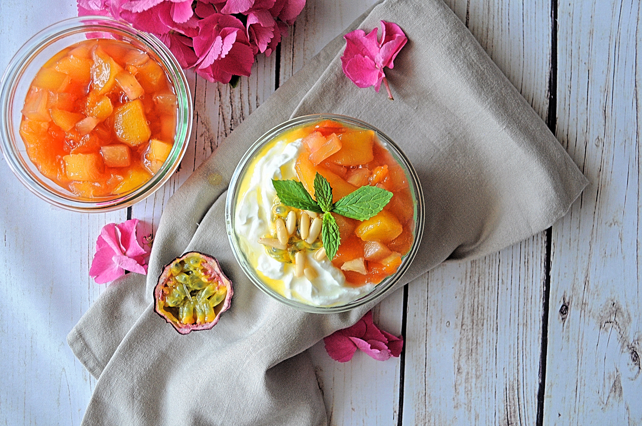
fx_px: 588
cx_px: 321
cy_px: 213
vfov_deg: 39.9
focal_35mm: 33
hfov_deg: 57.3
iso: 720
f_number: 4
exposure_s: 1/60
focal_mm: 22
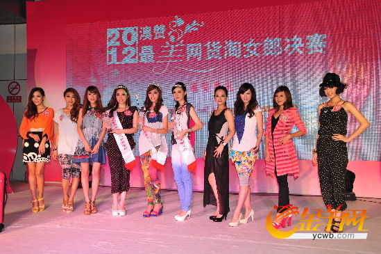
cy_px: 127
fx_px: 402
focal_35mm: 38
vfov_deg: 35.0
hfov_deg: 50.7
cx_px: 190
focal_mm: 38
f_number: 8
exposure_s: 1/100
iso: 400
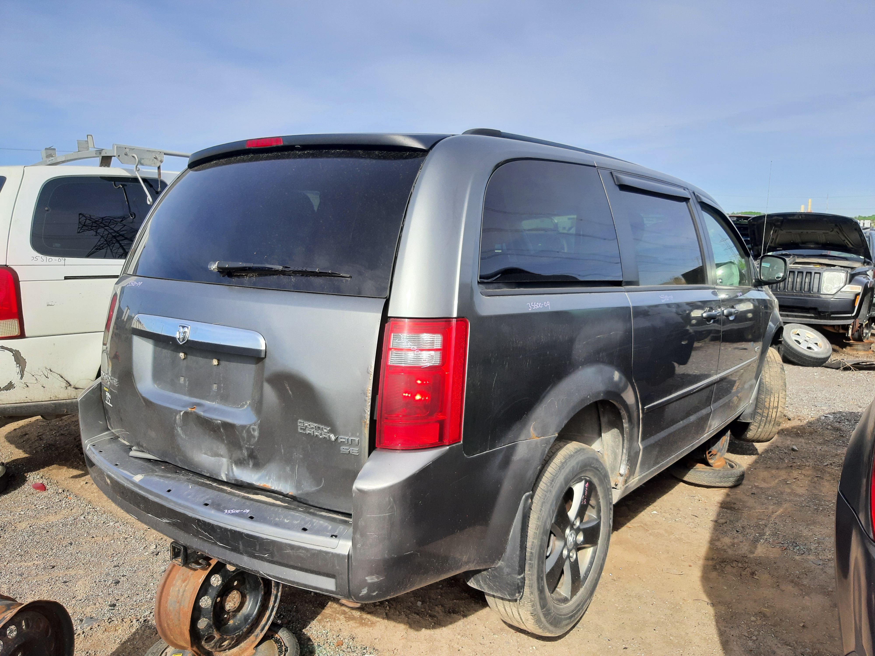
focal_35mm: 26
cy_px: 328
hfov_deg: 67.3
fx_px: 657
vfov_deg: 53.1
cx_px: 438
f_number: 1.7
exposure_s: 1/1134
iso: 40
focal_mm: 3.92
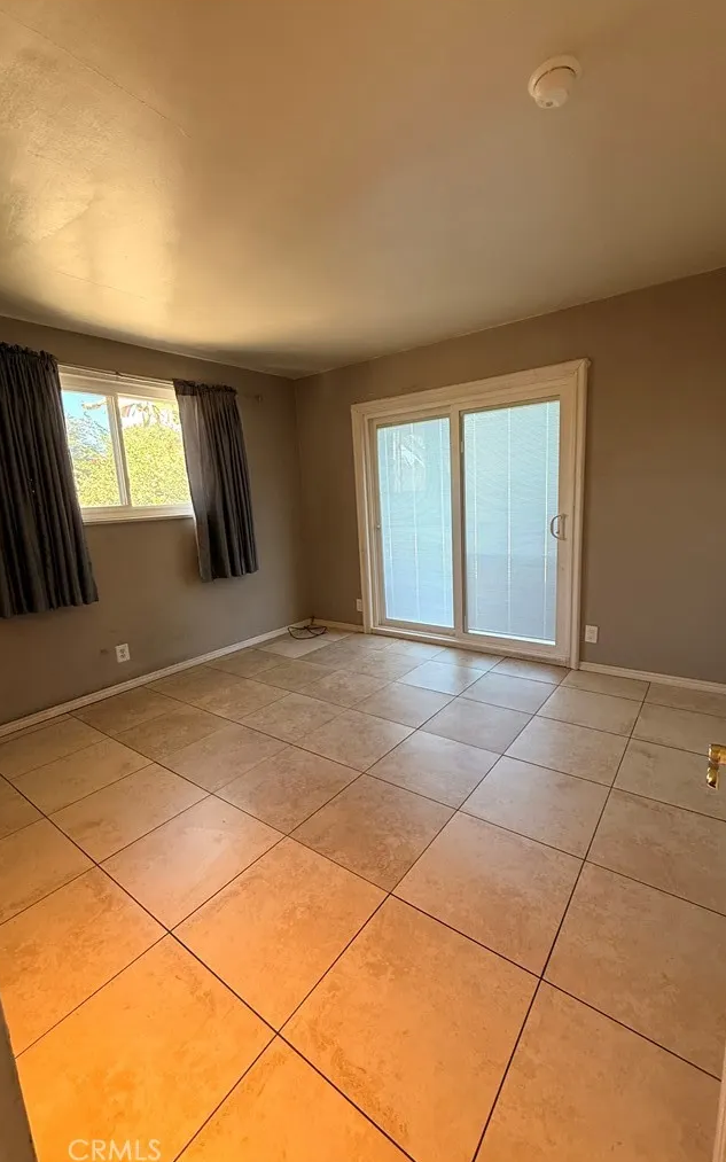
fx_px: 475
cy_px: 579
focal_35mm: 15
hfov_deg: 74.8
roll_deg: +3.3
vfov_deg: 101.5
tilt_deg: -9.2
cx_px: 376
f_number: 2.2
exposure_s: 1/120
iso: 200
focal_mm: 2.22
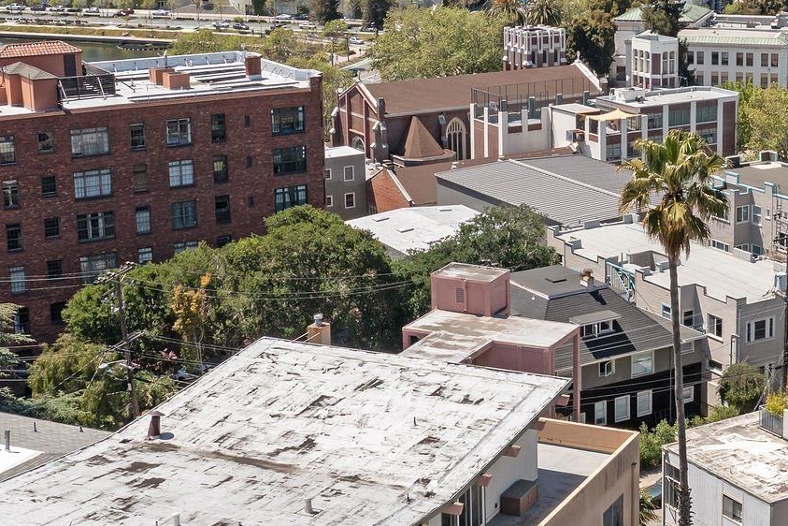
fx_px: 1488
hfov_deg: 29.1
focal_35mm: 68
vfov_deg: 19.9
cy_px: 168
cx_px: 616
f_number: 5.6
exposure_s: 1/500
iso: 100
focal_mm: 10.26
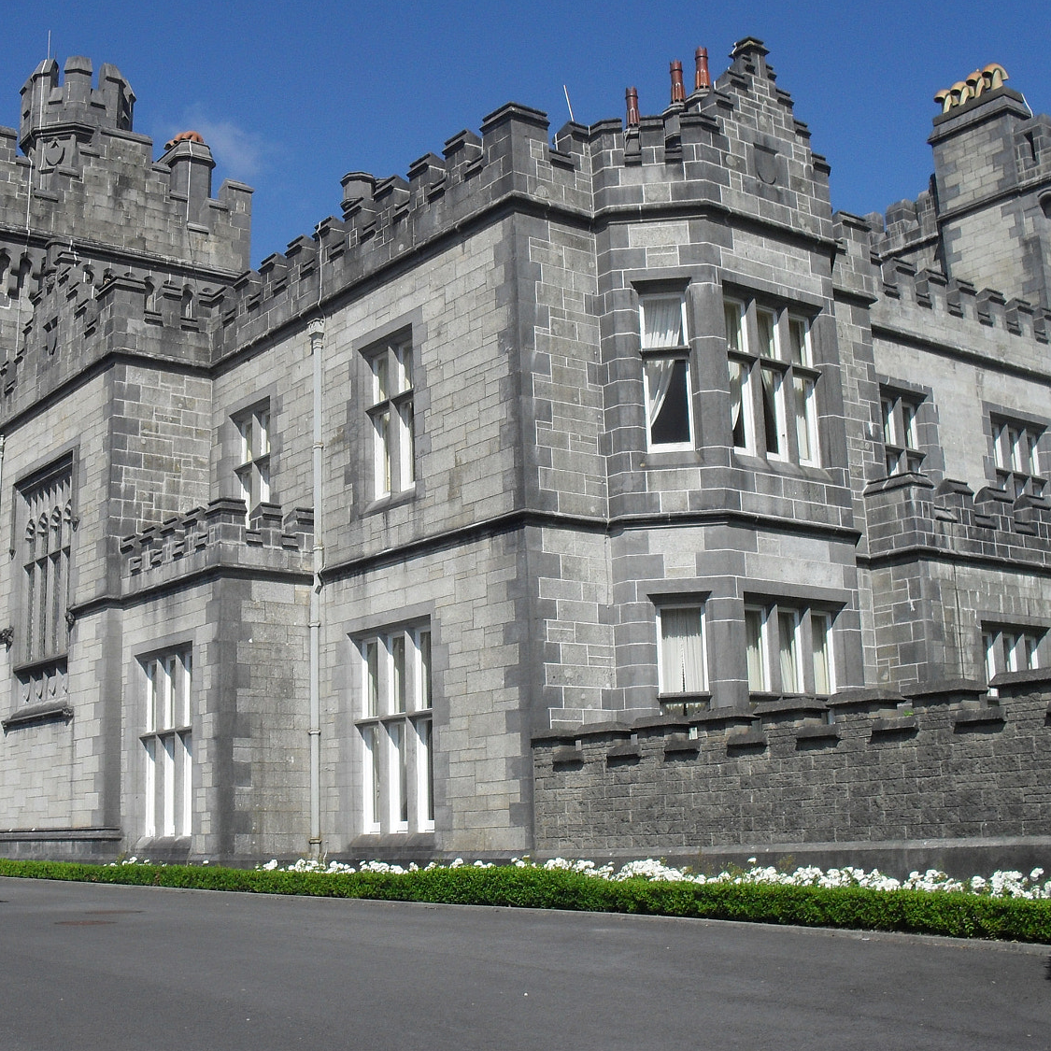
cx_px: 417
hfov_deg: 38.2
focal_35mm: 44
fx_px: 1511
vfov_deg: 38.3
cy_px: 496
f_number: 8.4
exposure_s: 1/350
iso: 100
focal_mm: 6.3
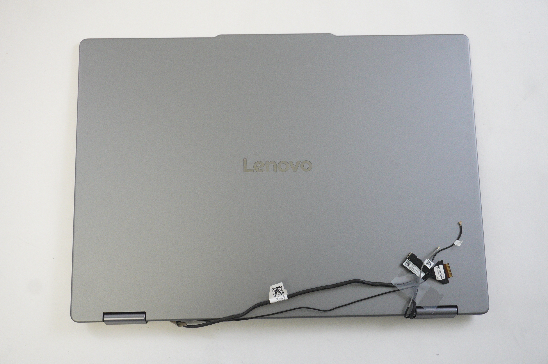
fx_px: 639
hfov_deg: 46.4
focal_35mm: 42
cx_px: 274
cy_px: 182
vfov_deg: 31.8
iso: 2000
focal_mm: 28
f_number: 5.6
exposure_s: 1/100
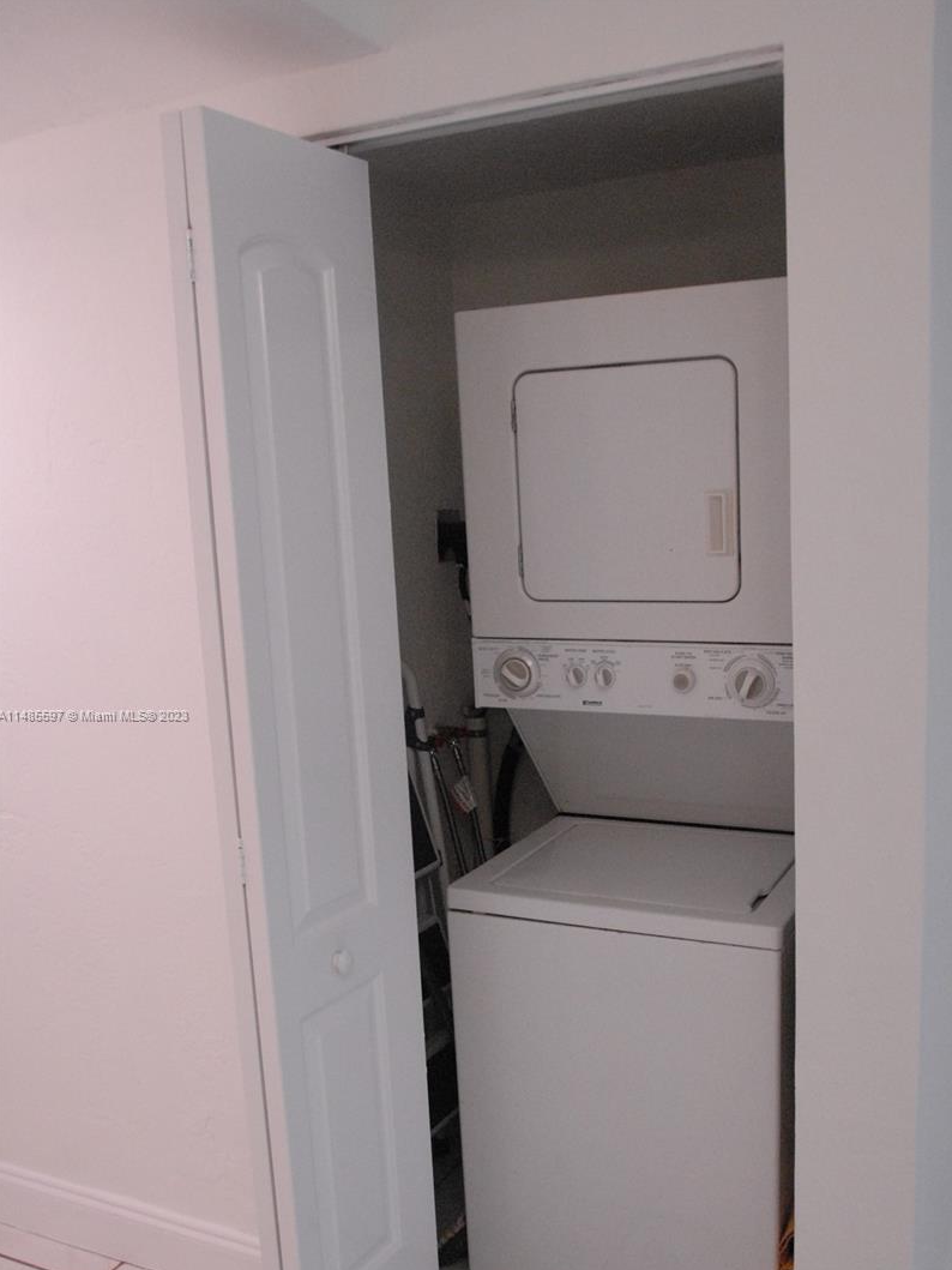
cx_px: 475
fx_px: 1320
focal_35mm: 36
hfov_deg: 39.6
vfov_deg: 51.2
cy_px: 716
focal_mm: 22
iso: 1600
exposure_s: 1/160
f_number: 6.3
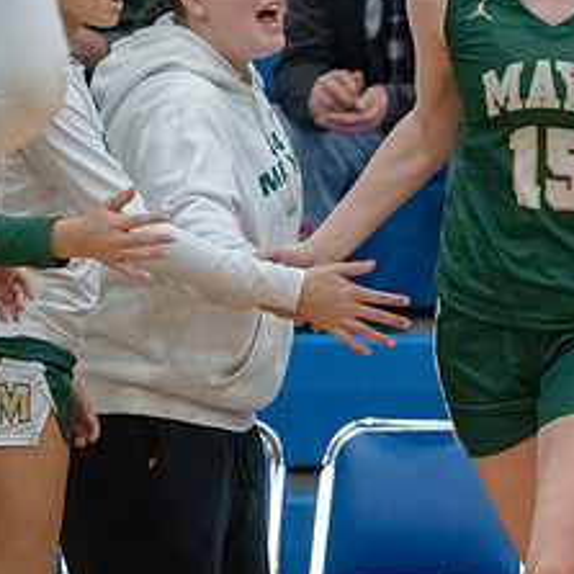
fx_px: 10881
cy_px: 129
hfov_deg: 3.0
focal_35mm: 580
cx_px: 489
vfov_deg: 3.0
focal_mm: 200
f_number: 4
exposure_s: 1/800
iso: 10000
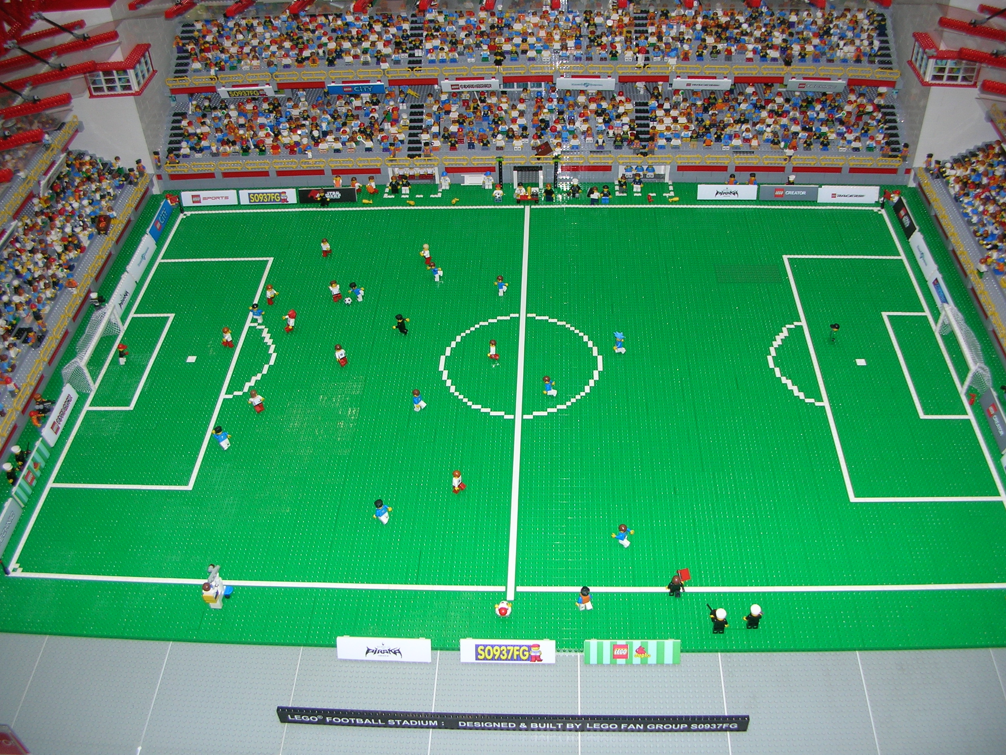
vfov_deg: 40.7
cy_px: 378
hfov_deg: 52.6
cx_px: 503
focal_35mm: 35
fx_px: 1017
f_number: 2.8
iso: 50
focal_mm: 5.8
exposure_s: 1/60.1
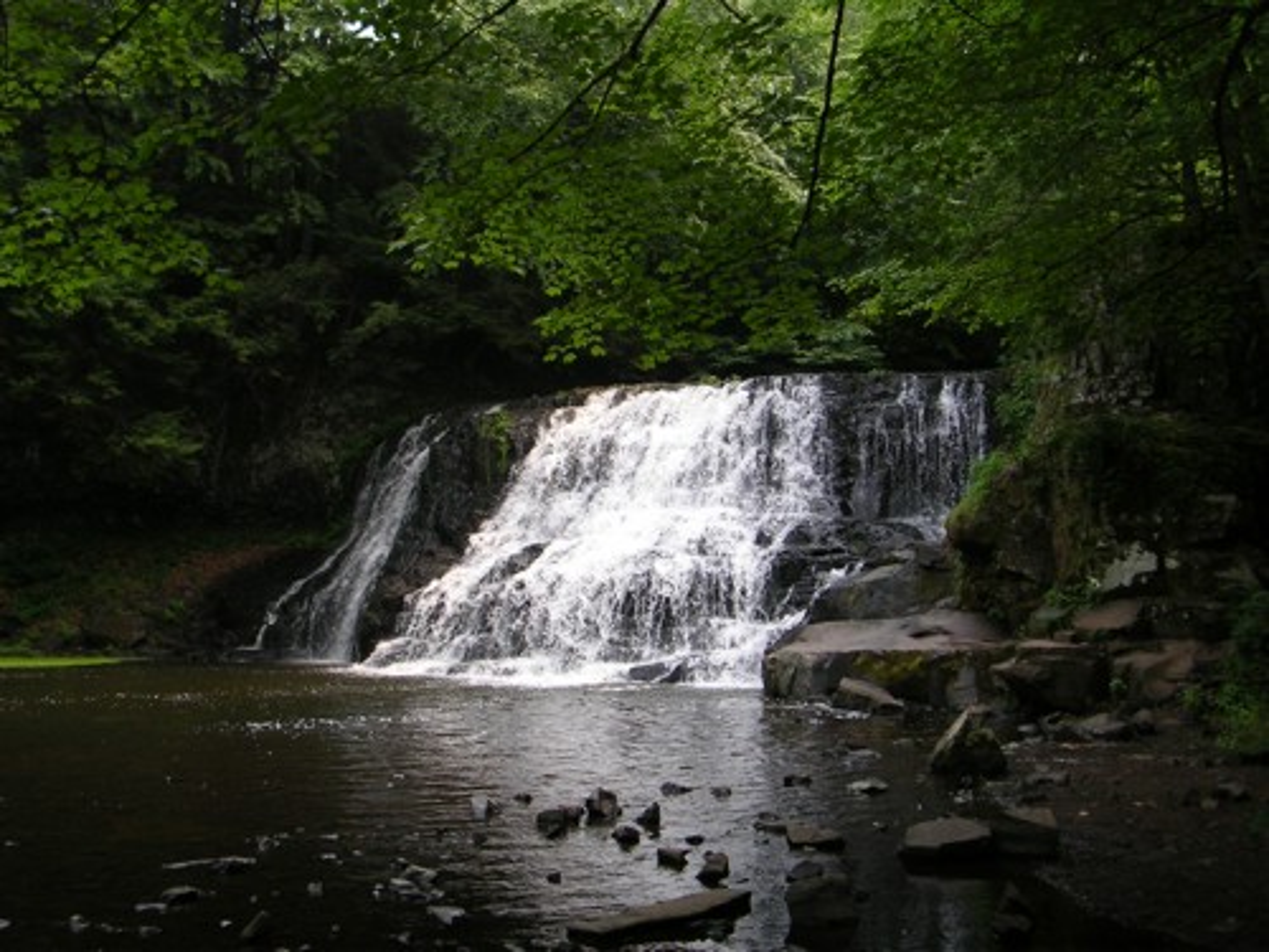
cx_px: 634
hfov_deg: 49.0
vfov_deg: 37.7
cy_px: 476
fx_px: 1393
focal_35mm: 38
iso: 50
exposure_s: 1/131
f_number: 2.8
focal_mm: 5.8
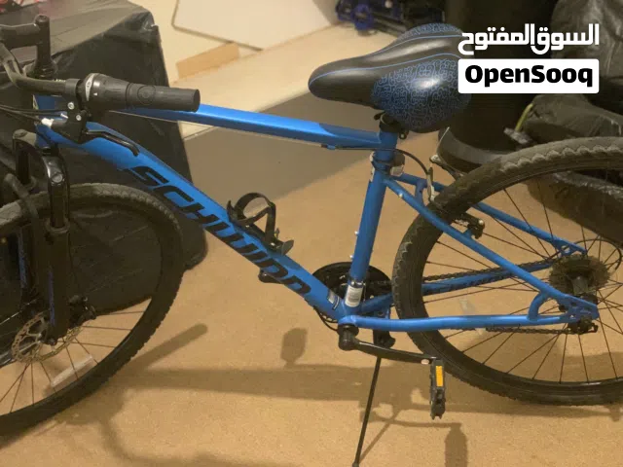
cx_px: 312
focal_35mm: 52
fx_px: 936
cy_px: 234
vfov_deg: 28.0
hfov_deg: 36.8
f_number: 2.4
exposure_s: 1/30
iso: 1000
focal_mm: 6
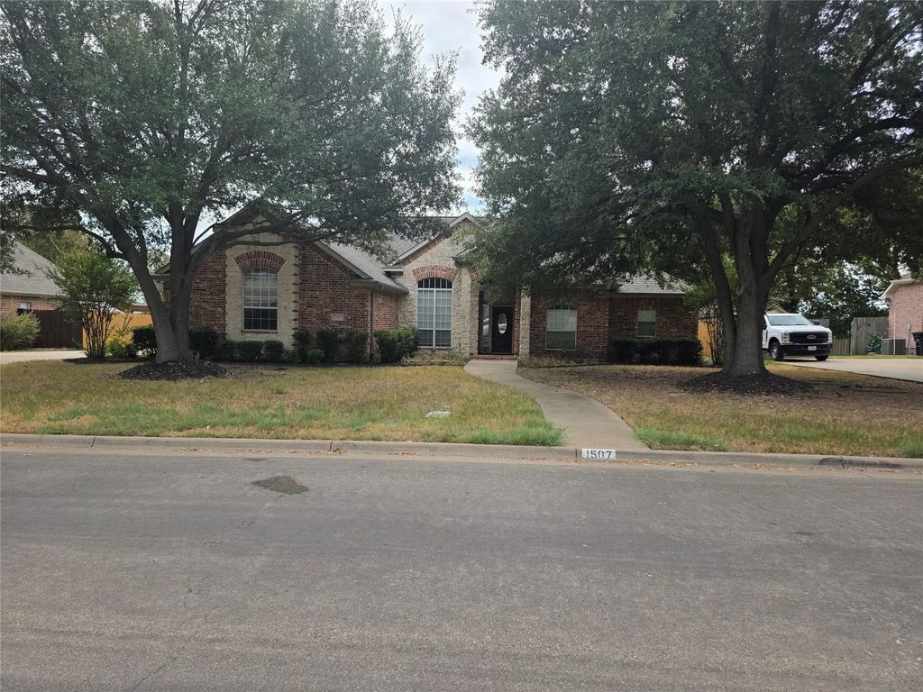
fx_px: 613
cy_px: 346
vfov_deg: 58.9
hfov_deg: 73.9
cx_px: 462
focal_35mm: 23
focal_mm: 6.3
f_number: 1.7
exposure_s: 1/3143
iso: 80
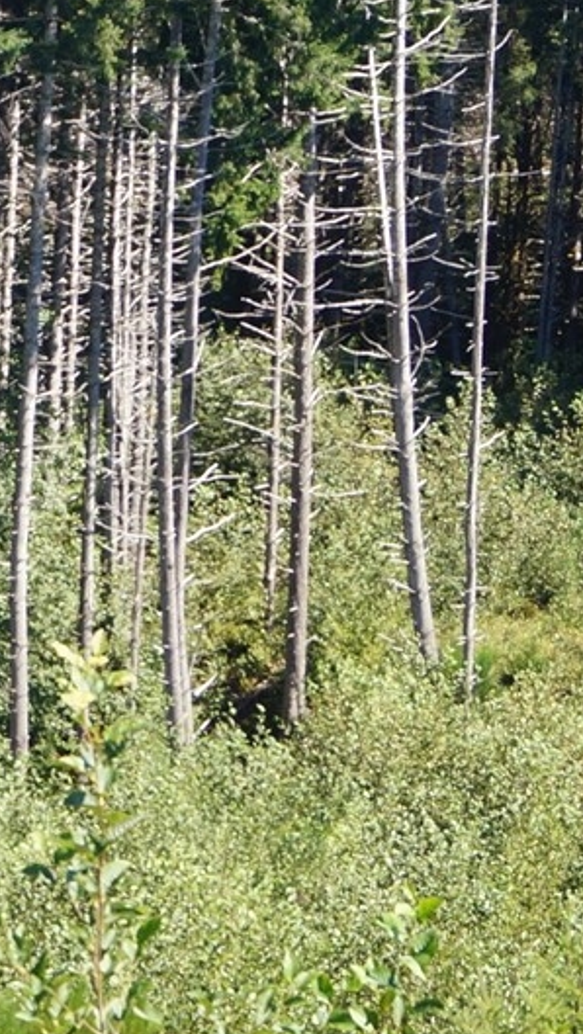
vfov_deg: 15.2
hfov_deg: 7.9
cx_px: -916
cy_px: 599
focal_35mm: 141
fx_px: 3871
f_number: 9
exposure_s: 1/80
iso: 100
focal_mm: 28
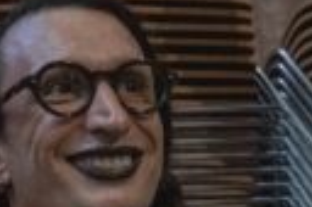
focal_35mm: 164
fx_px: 1420
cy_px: 377
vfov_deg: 8.1
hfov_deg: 12.5
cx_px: 100
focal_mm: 35
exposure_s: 1/100
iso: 3200
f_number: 4.5
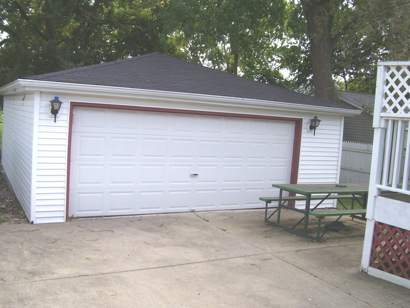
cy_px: 154
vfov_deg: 38.7
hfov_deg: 50.1
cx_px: 205
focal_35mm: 37
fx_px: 438
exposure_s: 1/250
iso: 80
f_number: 4.8
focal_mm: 6
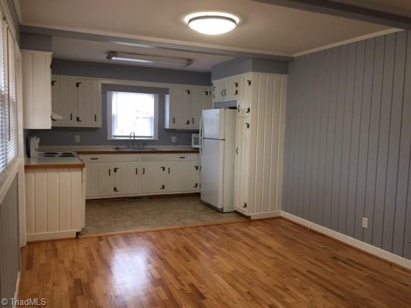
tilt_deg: -5.5
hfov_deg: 61.7
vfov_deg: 48.2
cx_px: 206
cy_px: 154
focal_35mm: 29
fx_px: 344
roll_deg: -1.5
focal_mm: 4.15
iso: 50
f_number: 2.2
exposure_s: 1/15
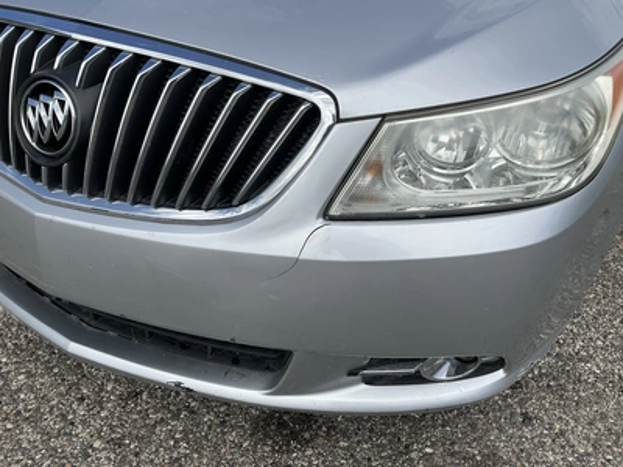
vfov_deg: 48.2
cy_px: 234
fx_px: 522
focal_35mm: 29
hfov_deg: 61.7
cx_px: 312
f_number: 1.8
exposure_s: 1/1912
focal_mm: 3
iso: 25
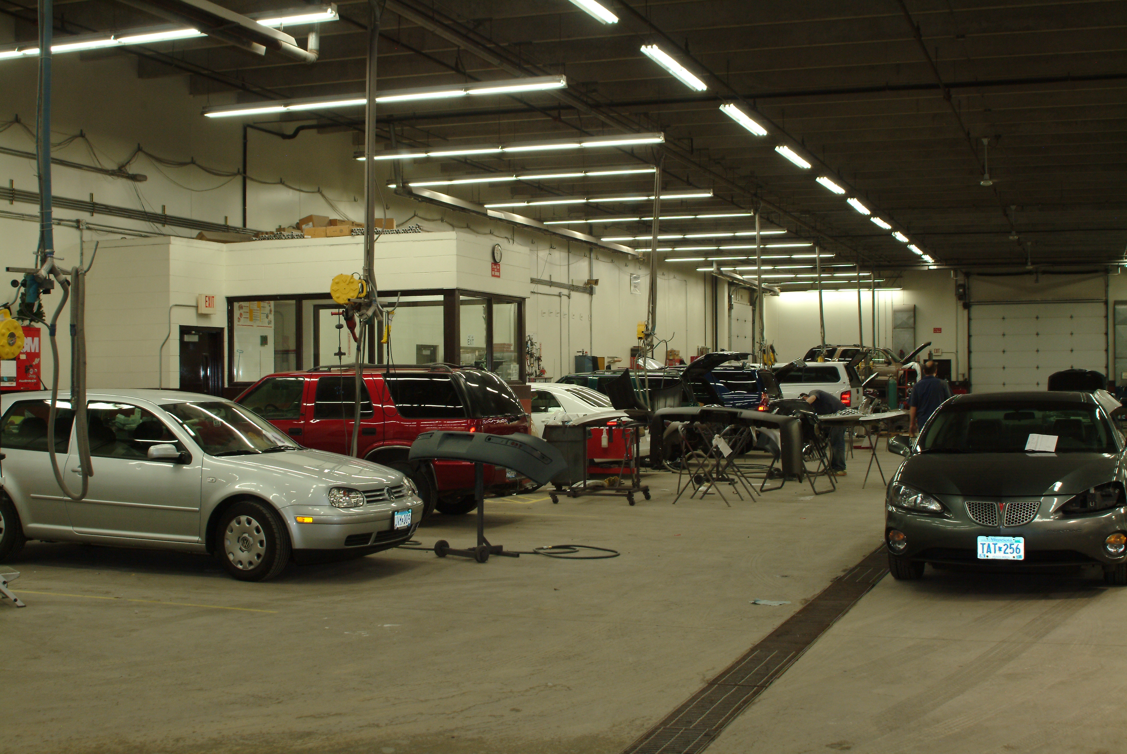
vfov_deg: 32.0
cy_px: 377
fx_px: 1316
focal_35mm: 42
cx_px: 564
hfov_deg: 46.4
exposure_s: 1/20
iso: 400
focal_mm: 28
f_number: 8
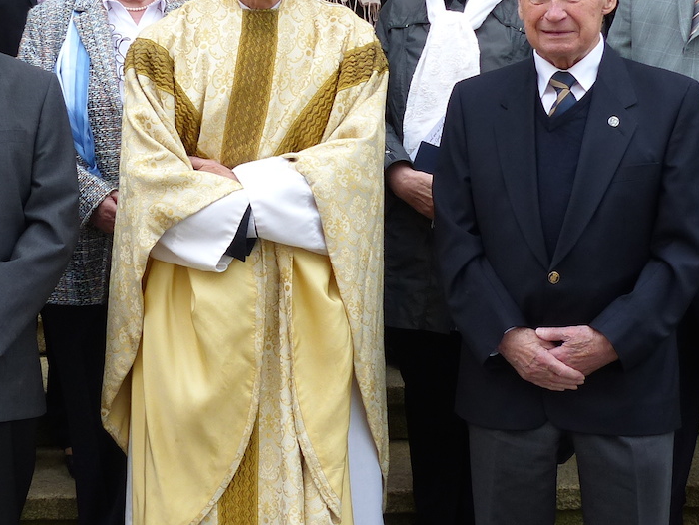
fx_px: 1474
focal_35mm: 73
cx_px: 264
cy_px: 143
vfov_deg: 20.0
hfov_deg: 26.6
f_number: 4
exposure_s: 1/160
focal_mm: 5.8
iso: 100
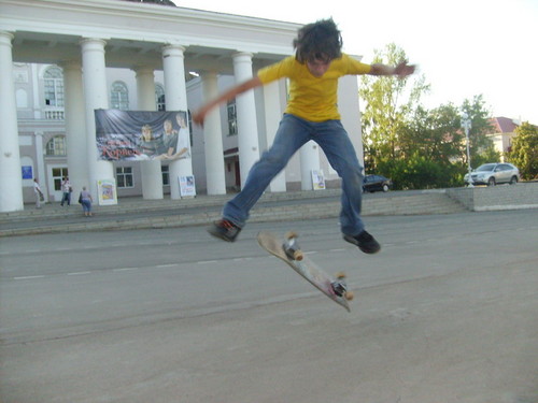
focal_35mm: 35
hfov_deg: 52.6
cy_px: 202
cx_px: 269
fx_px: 544
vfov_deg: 40.7
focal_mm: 5.8
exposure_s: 1/90
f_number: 7.1
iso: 160
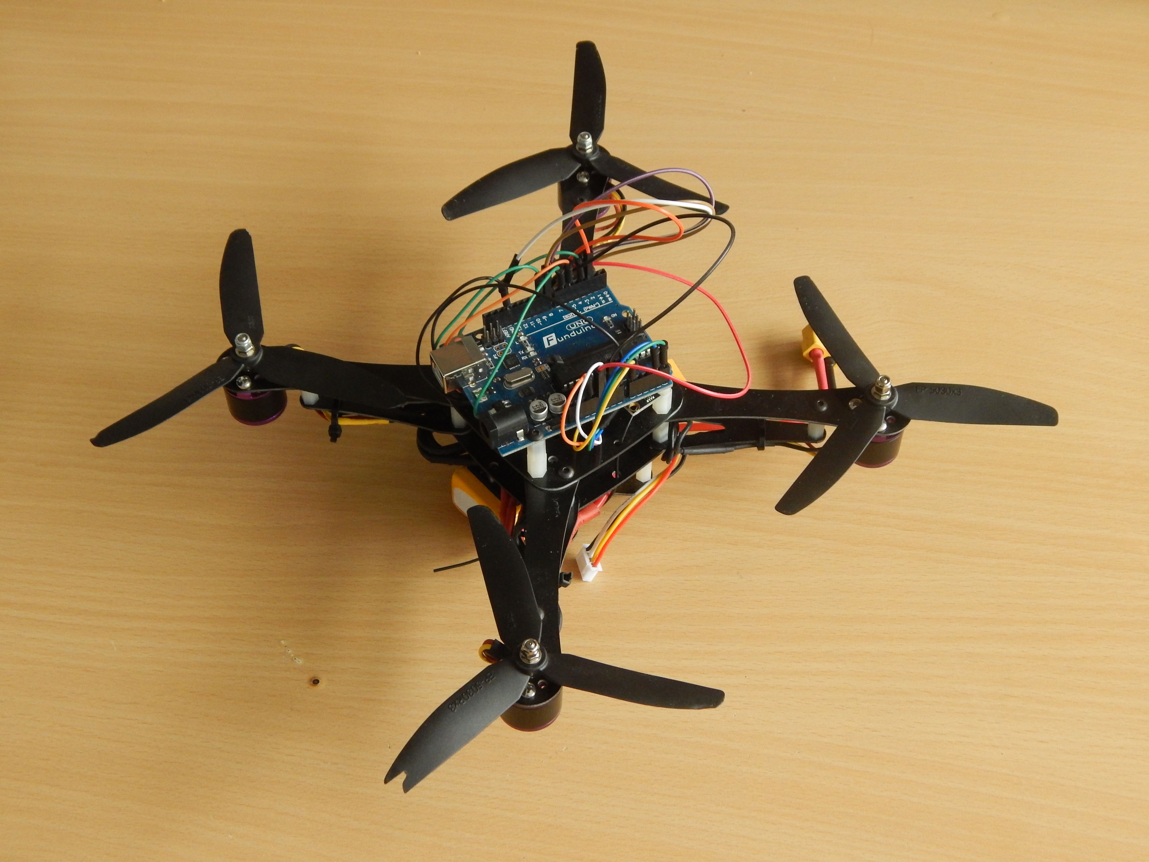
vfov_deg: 26.6
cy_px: 431
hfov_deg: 34.9
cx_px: 574
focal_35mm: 55
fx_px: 1826
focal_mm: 9.7
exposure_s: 1/30
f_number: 3.8
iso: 400
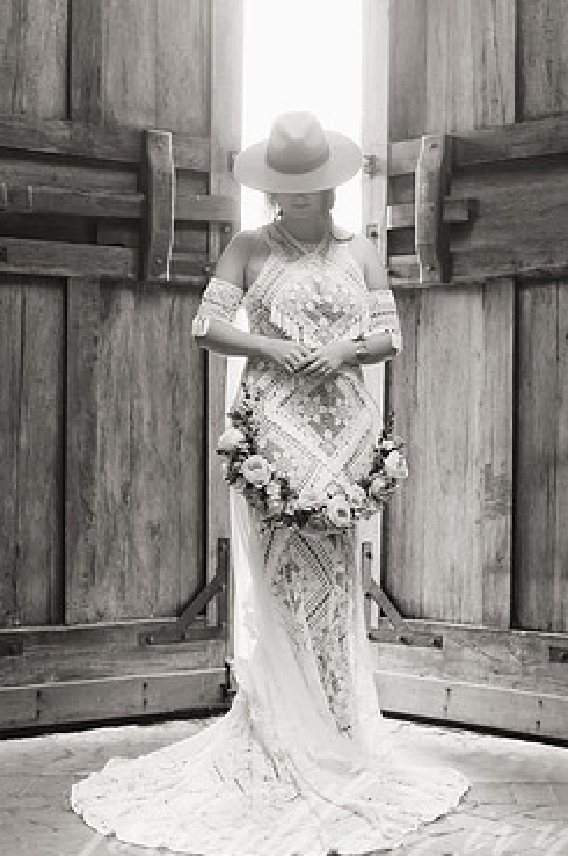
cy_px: 411
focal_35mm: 61
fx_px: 1448
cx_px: 314
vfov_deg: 32.9
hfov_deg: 22.2
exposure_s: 1/100
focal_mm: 50
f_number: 2.8
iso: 1250
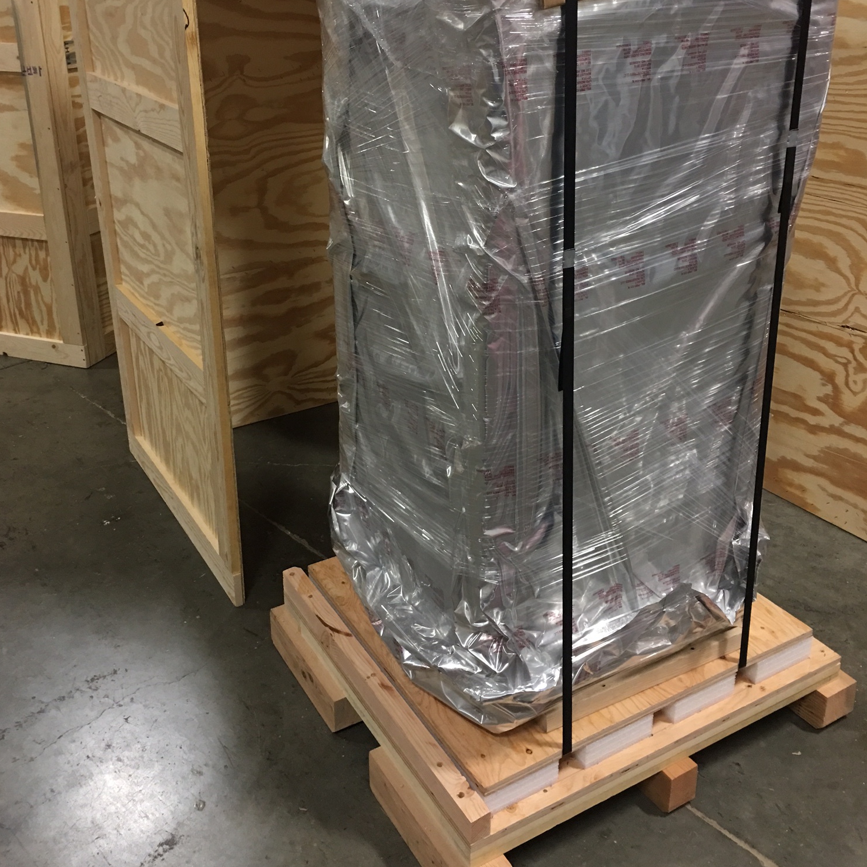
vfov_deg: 46.8
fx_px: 992
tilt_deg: -20.1
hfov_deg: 47.2
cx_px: 424
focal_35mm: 35
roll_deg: +0.6
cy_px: 327
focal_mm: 4.15
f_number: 2.2
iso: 64
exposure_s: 1/15
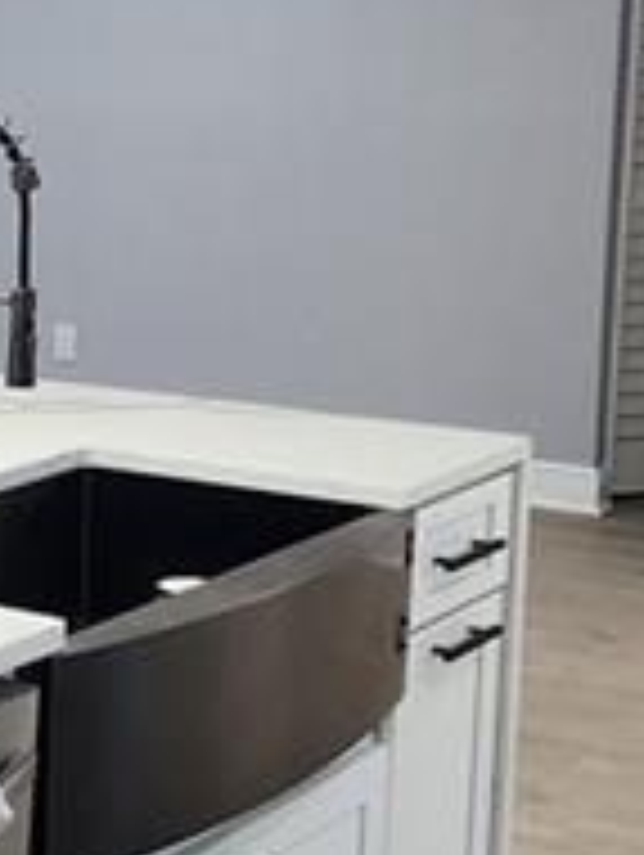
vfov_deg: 23.8
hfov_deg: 15.0
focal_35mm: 82
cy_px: 342
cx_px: -599
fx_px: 2030
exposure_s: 1/60
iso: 100
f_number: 2.2
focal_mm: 2.2
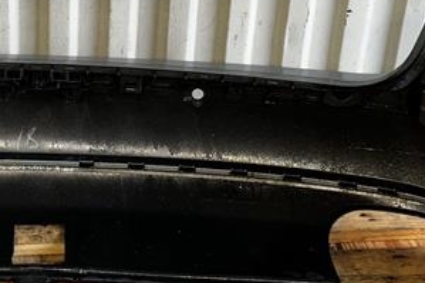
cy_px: 117
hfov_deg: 18.7
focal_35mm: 107
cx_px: 21
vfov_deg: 12.8
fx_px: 1262
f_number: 1.78
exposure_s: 1/20
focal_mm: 6.86
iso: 64
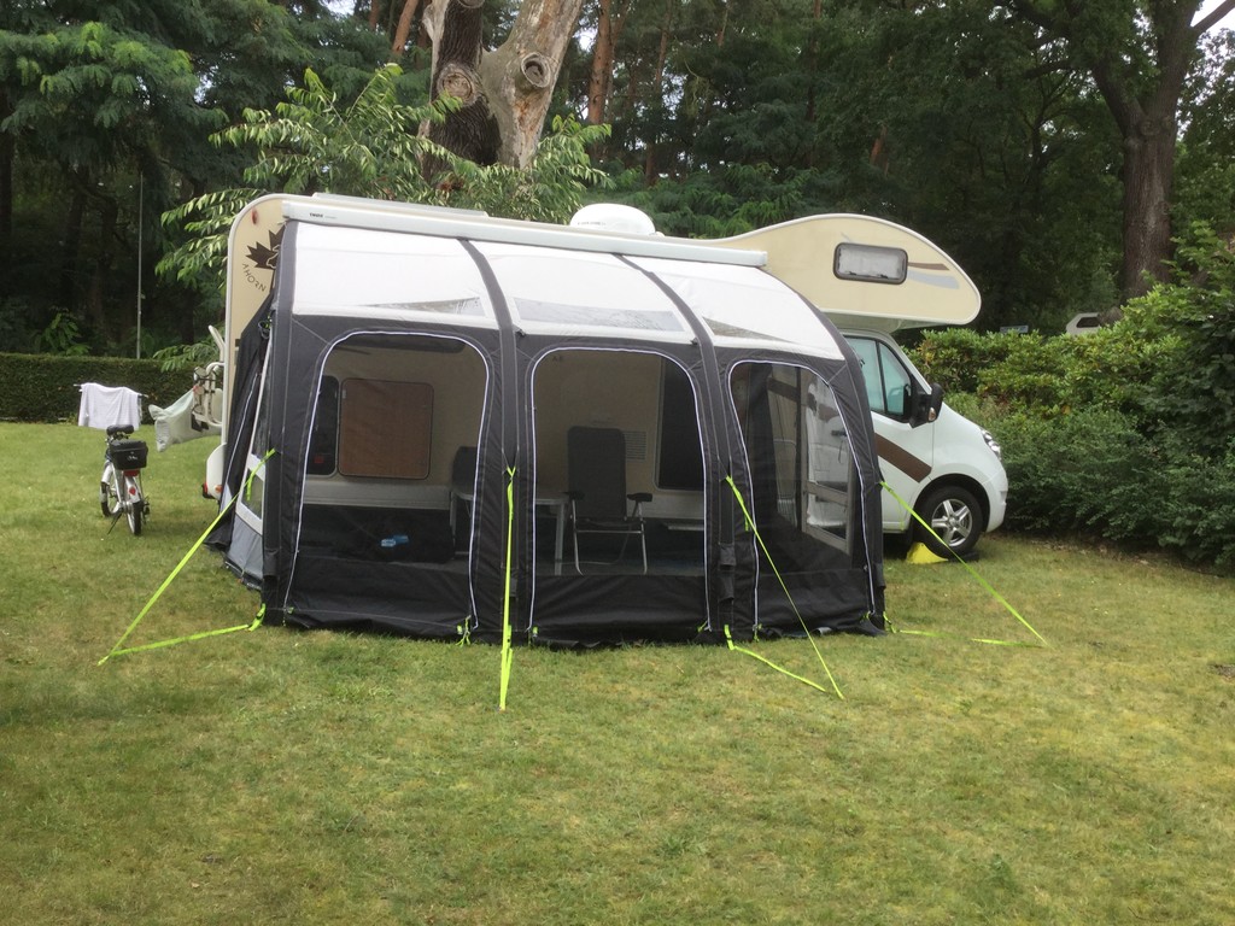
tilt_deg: -10.0
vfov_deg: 45.4
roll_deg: -2.7
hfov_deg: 58.4
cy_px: 463
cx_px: 618
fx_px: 1106
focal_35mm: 31
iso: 25
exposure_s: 1/416
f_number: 2.4
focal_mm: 3.3
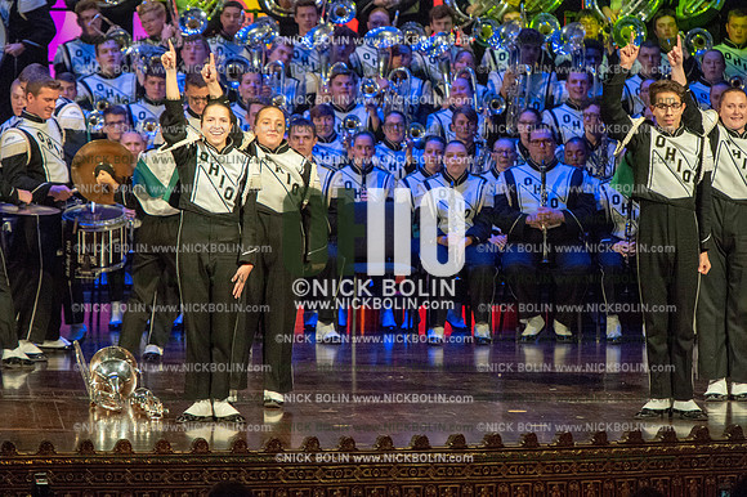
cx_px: 374
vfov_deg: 5.3
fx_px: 5392
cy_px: 248
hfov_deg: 7.9
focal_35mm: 260
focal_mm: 260
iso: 8000
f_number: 5.6
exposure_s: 1/400
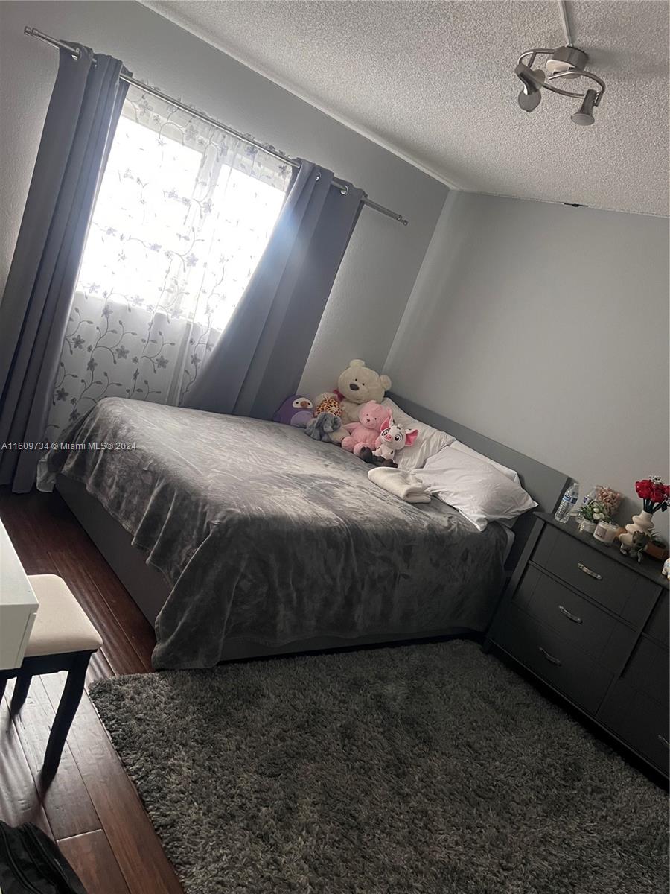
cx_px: 335
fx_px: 671
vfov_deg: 67.3
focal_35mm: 26
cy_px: 447
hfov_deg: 53.1
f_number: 1.5
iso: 500
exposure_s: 1/60
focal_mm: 5.7
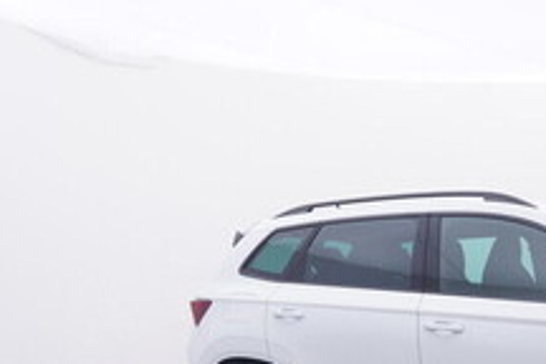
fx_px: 869
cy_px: 378
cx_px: 428
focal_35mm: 57
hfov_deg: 34.0
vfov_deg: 22.6
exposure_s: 1/80
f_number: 5
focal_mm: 15
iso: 200
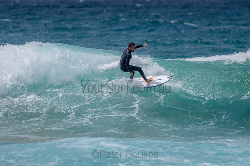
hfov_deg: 3.4
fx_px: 4267
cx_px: 130
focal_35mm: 614
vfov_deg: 2.2
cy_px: 65
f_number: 5.6
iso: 80
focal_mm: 500
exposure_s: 1/2000
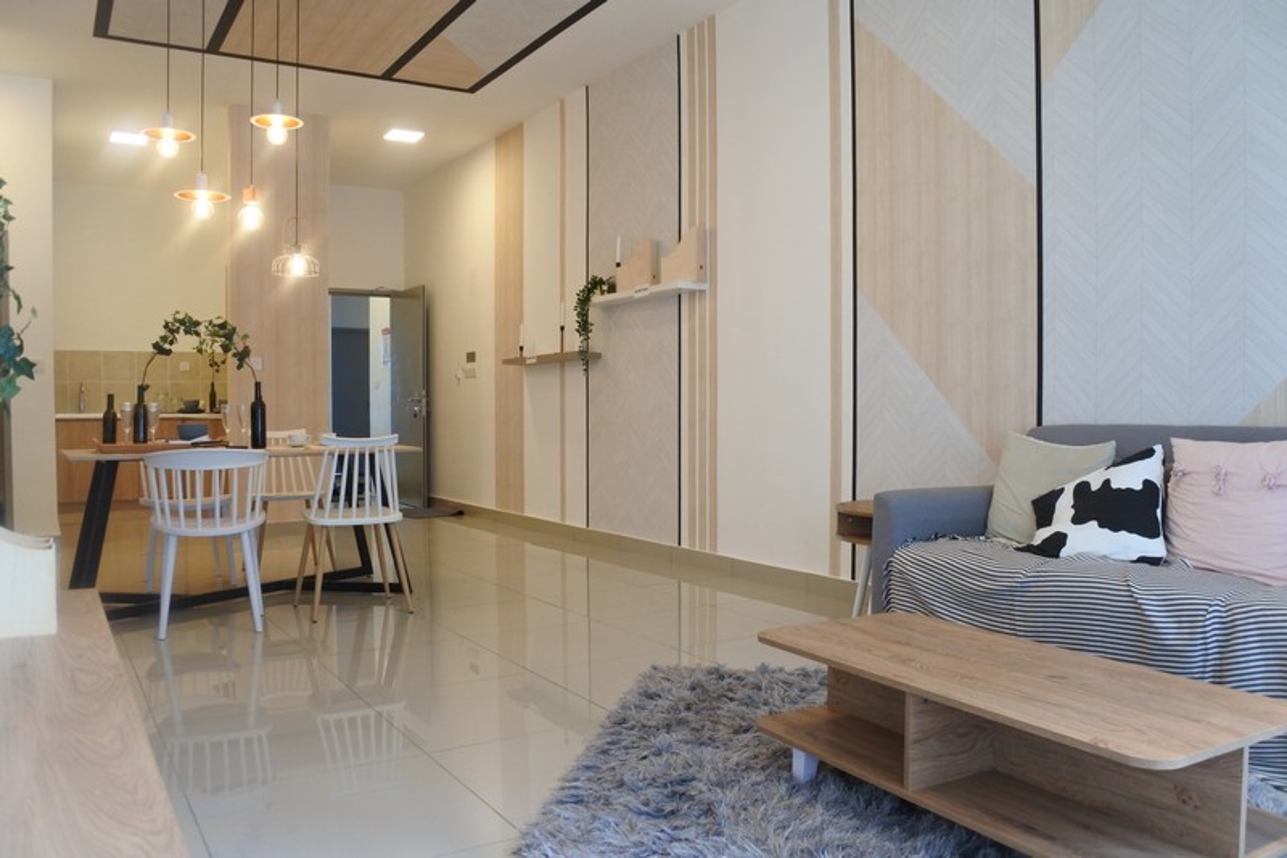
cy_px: 429
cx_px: 644
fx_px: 965
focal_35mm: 27
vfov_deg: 47.9
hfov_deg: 67.4
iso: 800
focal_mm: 10
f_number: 3.5
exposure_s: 1/80
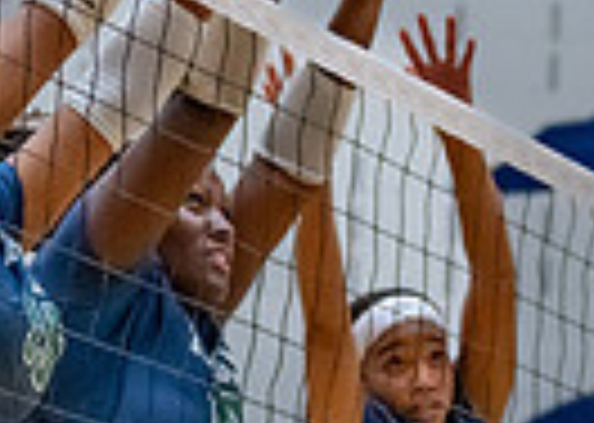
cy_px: 140
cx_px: 154
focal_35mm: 363
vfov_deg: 4.0
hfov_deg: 5.6
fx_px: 6118
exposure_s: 1/1000
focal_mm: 70
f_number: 2.8
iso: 2500
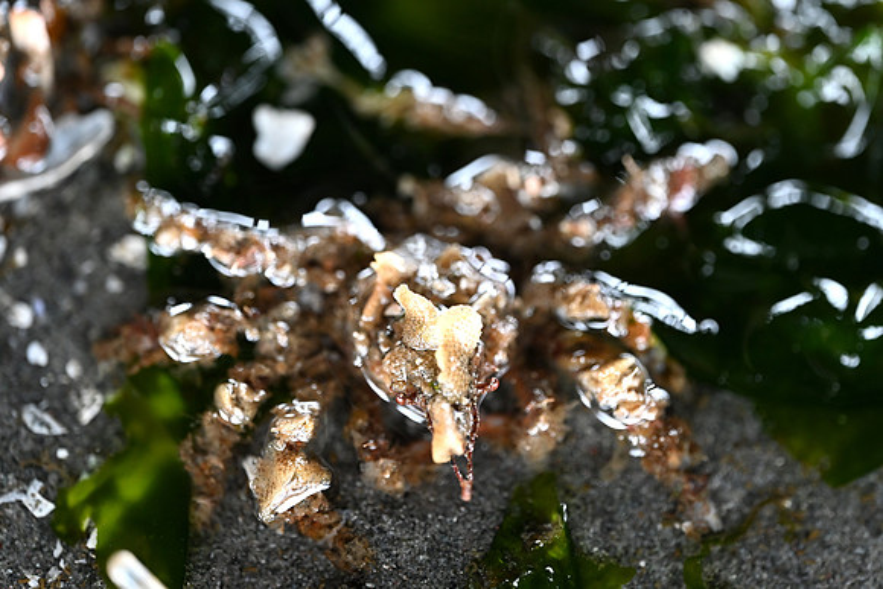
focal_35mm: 105
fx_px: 2576
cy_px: 294
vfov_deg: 13.0
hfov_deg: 19.5
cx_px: 442
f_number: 3.3
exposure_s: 1/160
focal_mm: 105
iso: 1100
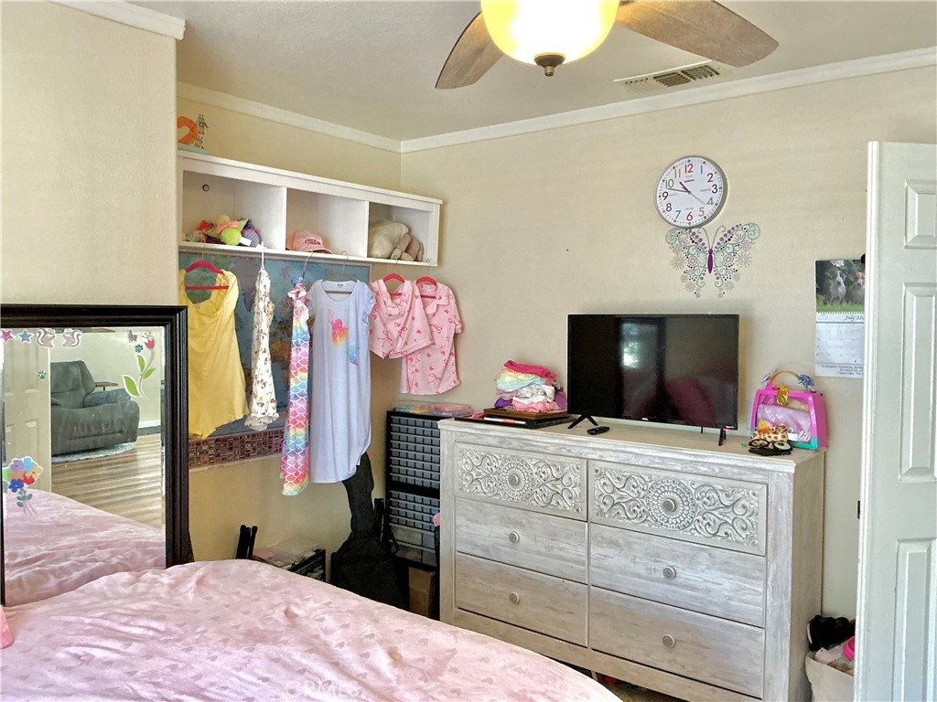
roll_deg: -0.1
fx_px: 785
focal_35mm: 29
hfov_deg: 61.7
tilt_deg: -1.9
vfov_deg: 48.2
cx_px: 468
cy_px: 351
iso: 250
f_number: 1.8
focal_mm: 3
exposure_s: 1/60
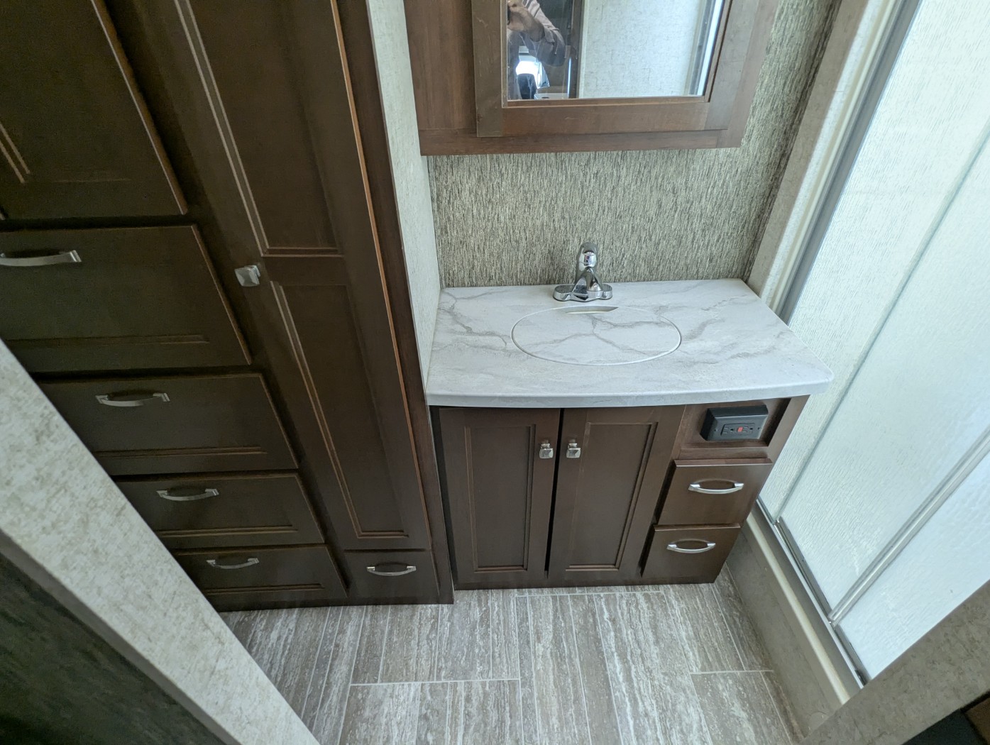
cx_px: 495
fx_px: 458
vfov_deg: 78.2
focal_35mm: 16
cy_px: 372
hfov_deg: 94.4
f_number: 2.2
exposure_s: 1/128
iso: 169
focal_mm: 2.35
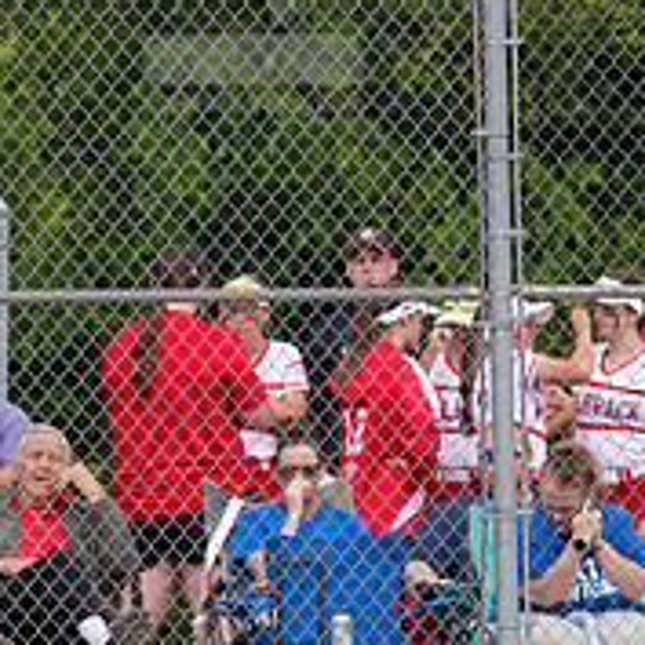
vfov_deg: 2.2
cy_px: 488
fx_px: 17181
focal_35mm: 815
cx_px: -262
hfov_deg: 2.1
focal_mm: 195
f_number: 5.6
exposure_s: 1/1600
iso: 320
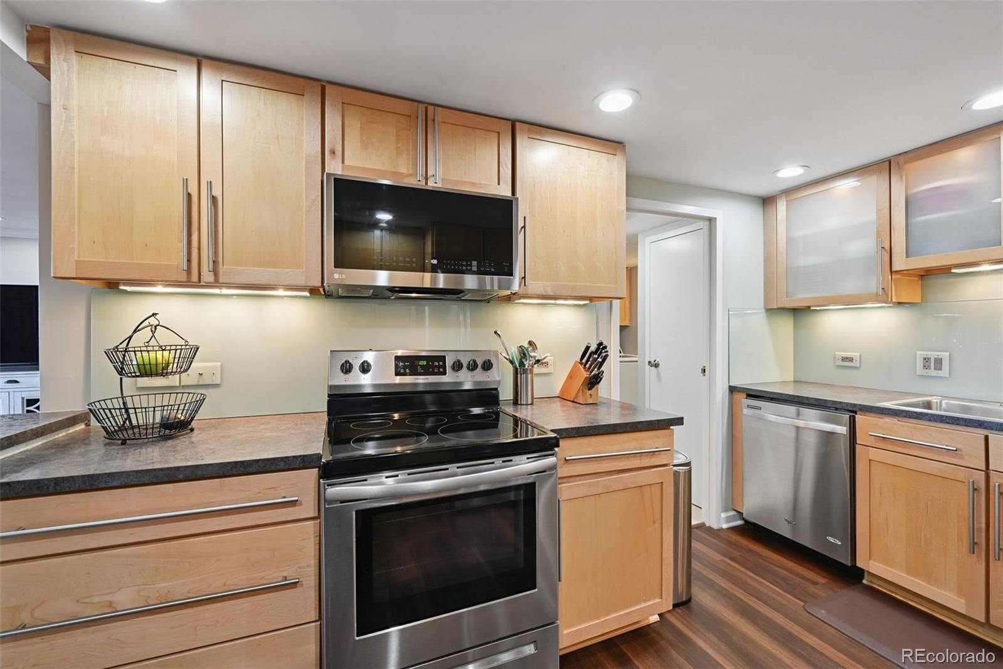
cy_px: 334
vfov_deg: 77.3
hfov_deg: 100.4
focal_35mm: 15
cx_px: 502
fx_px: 418
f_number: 10
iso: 400
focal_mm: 15
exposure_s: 1/10
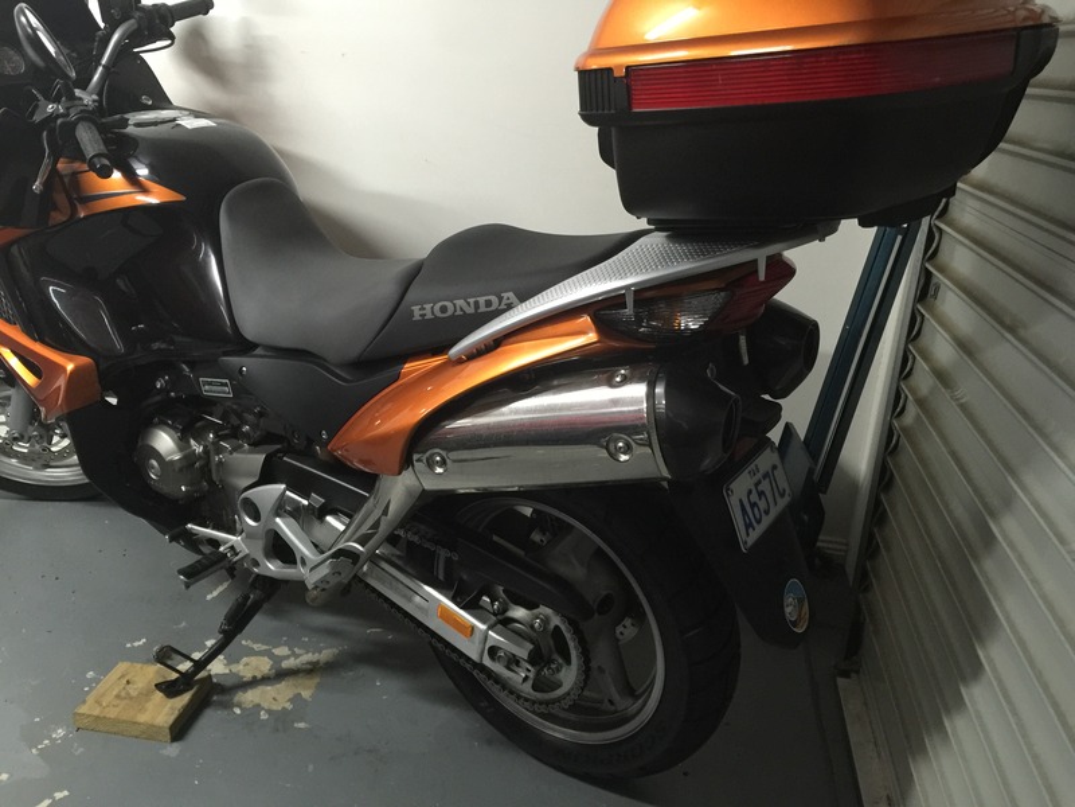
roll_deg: -2.5
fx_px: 901
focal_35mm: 29
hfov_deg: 61.7
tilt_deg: -20.2
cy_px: 404
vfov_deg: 48.2
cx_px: 538
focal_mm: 4.15
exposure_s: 1/10
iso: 125
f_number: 2.2
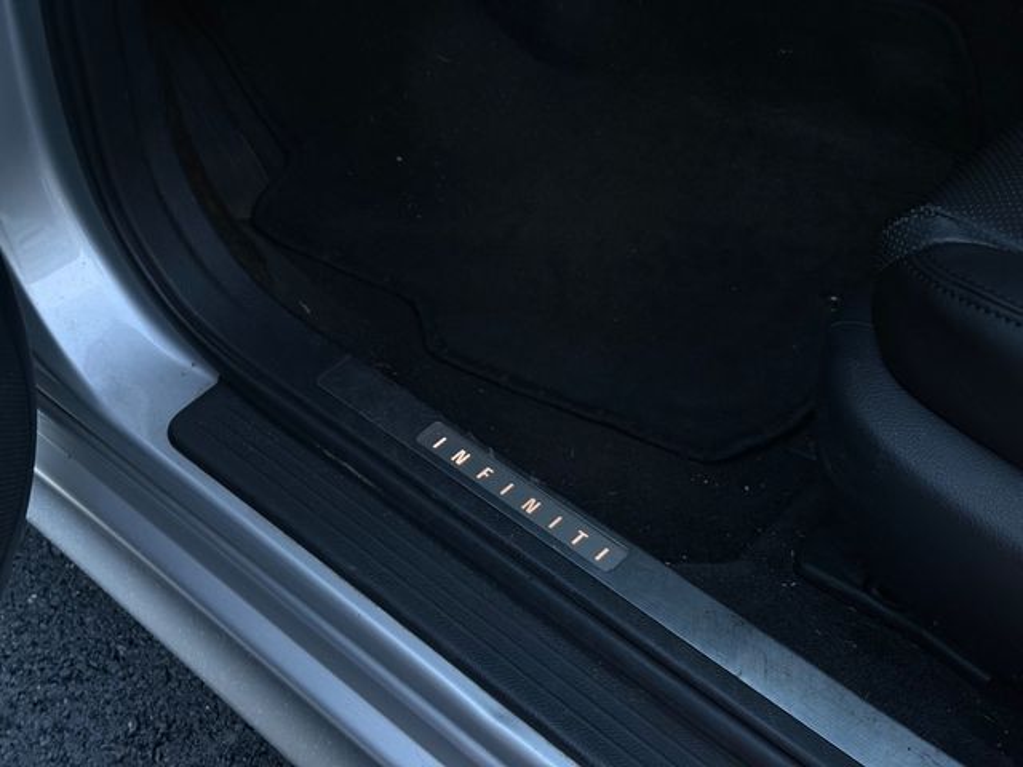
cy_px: 384
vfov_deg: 28.0
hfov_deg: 36.8
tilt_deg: -45.9
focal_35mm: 52
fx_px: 1537
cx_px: 512
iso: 250
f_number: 1.6
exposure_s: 1/40
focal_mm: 5.96
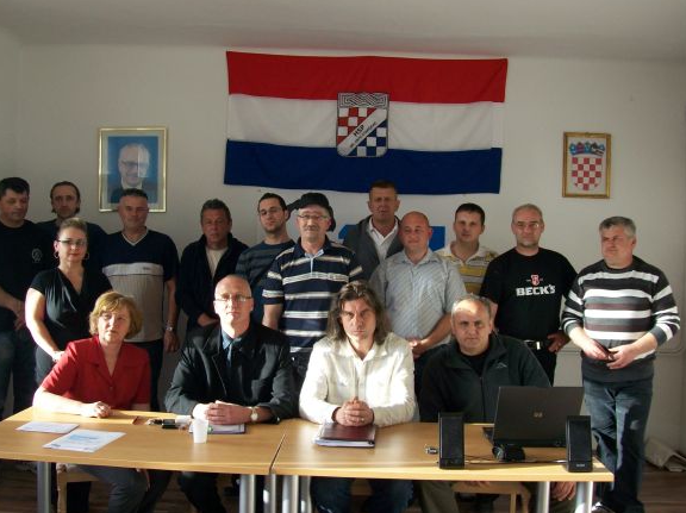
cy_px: 253
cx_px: 318
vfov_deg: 35.9
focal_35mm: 40
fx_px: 792
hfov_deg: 46.8
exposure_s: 1/128
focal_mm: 6
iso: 98
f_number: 2.7
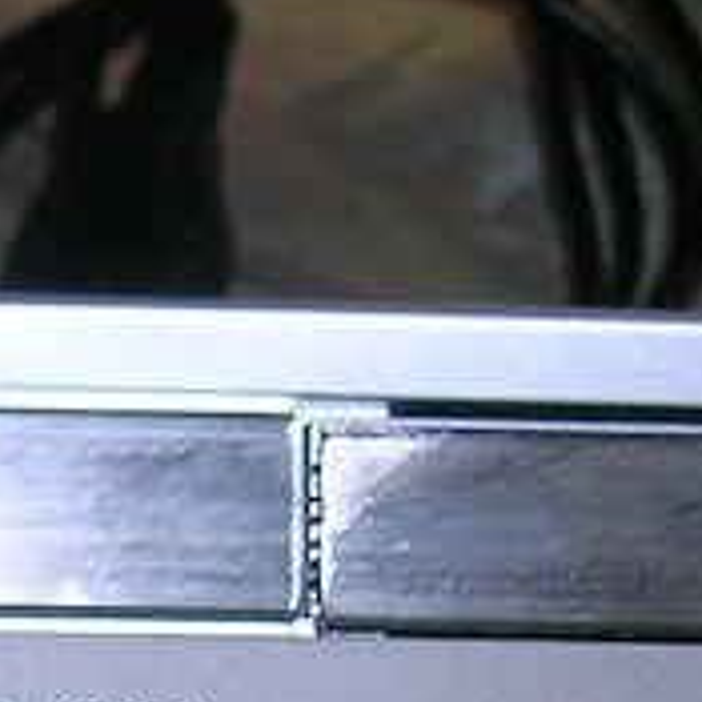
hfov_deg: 9.7
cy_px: 750
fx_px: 3946
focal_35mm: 172
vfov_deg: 10.1
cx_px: -473
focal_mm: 5.7
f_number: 2.9
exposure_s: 1/60.1
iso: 50
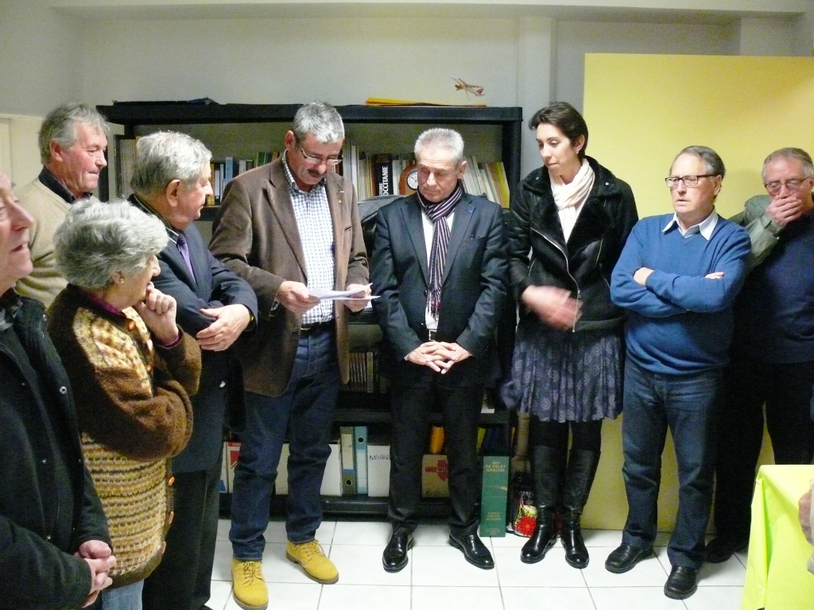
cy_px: 305
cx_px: 407
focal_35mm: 35
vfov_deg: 40.7
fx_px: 823
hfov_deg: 52.6
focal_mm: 7.4
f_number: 2.8
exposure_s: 1/25
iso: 800
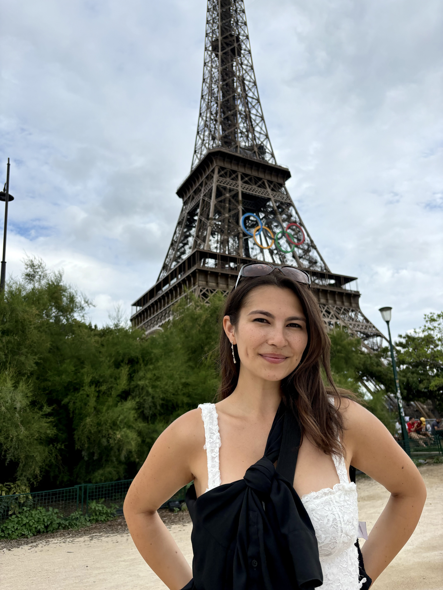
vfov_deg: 67.3
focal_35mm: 26
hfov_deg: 53.1
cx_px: 222
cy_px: 295
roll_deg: +0.5
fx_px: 444
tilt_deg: +16.5
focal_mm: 5.96
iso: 50
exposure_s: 1/1912
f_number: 1.6
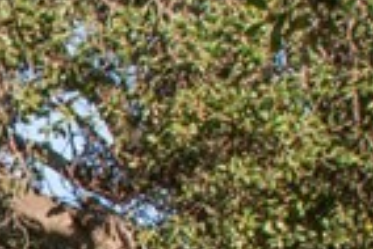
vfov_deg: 7.9
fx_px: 1794
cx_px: -841
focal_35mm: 173
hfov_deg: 9.0
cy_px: 313
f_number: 13
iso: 200
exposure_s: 1/30
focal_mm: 24
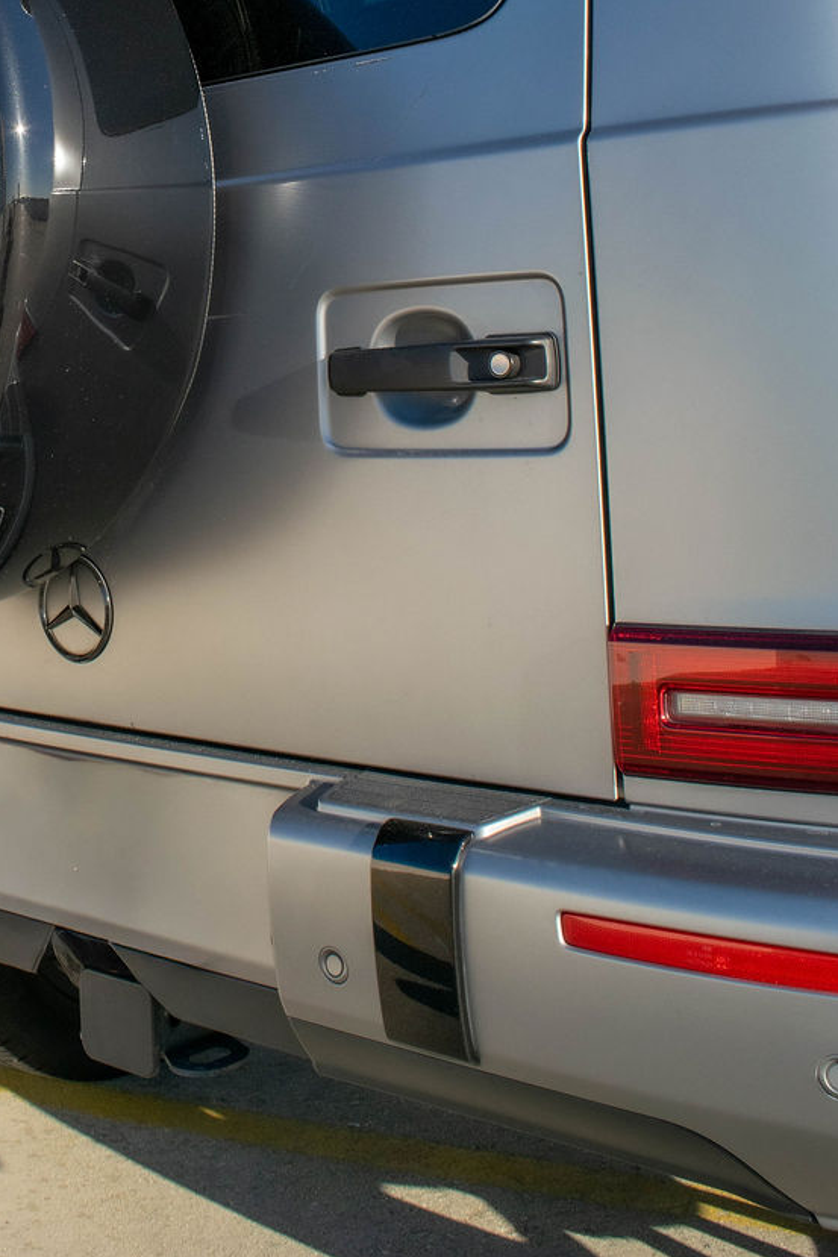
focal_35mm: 50
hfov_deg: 26.1
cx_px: 80
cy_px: 132
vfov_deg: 37.1
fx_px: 1745
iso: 200
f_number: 9
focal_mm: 18
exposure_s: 1/320
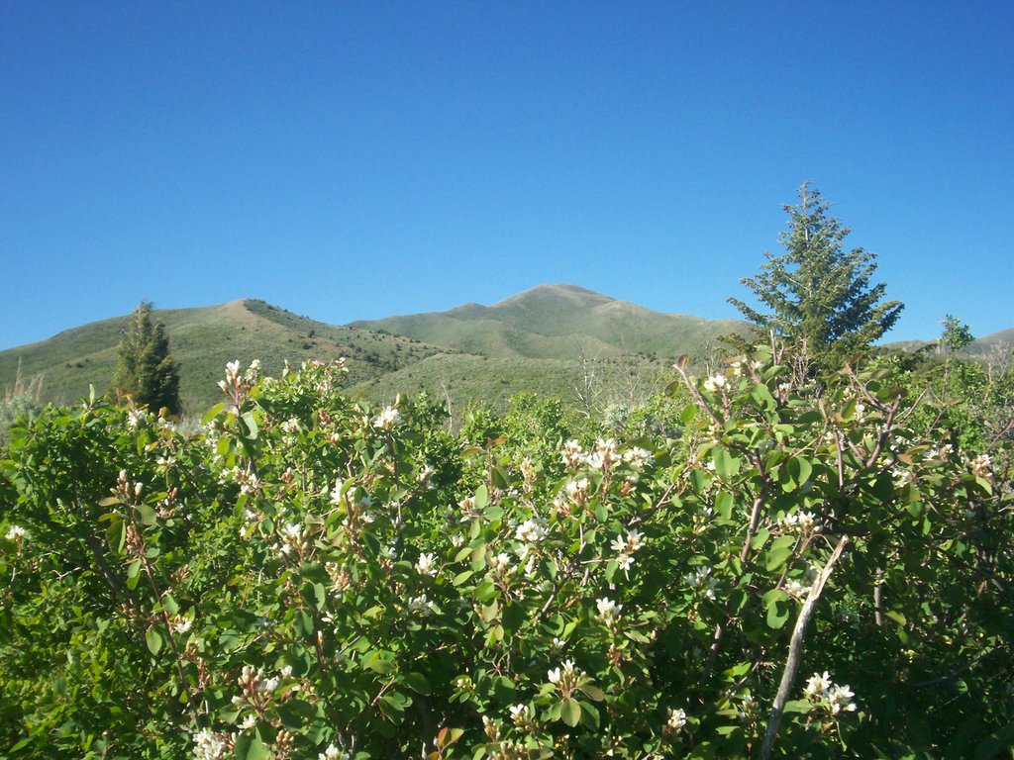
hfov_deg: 51.4
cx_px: 507
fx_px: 1055
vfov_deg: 39.7
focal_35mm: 36
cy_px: 380
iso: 100
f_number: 4.5
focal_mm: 5.9
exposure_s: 1/426
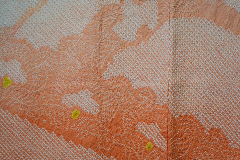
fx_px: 680
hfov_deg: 20.0
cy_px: 80
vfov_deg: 13.4
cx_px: 120
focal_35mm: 102
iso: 640
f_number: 4
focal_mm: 102
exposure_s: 1/125
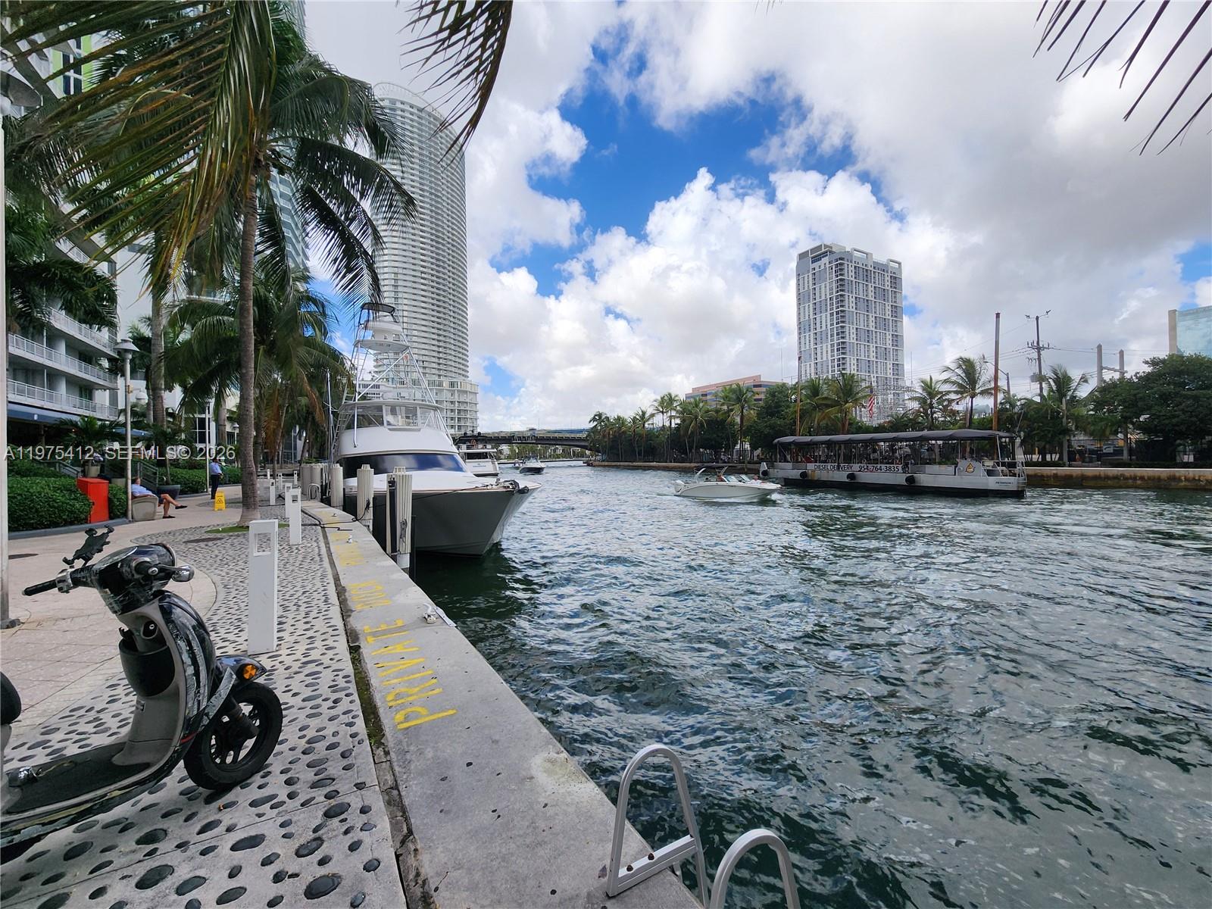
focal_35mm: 13
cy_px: 454
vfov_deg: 89.9
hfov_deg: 106.2
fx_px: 455
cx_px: 606
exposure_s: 1/1746
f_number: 2.2
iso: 50
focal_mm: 2.2
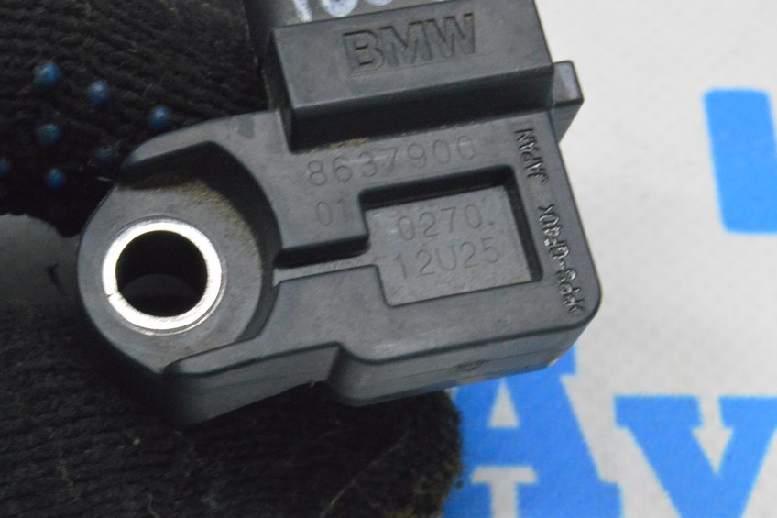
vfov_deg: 13.7
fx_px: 2149
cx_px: 381
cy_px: 292
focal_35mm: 100
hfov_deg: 20.5
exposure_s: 1/15
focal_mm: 55
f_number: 20
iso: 6400
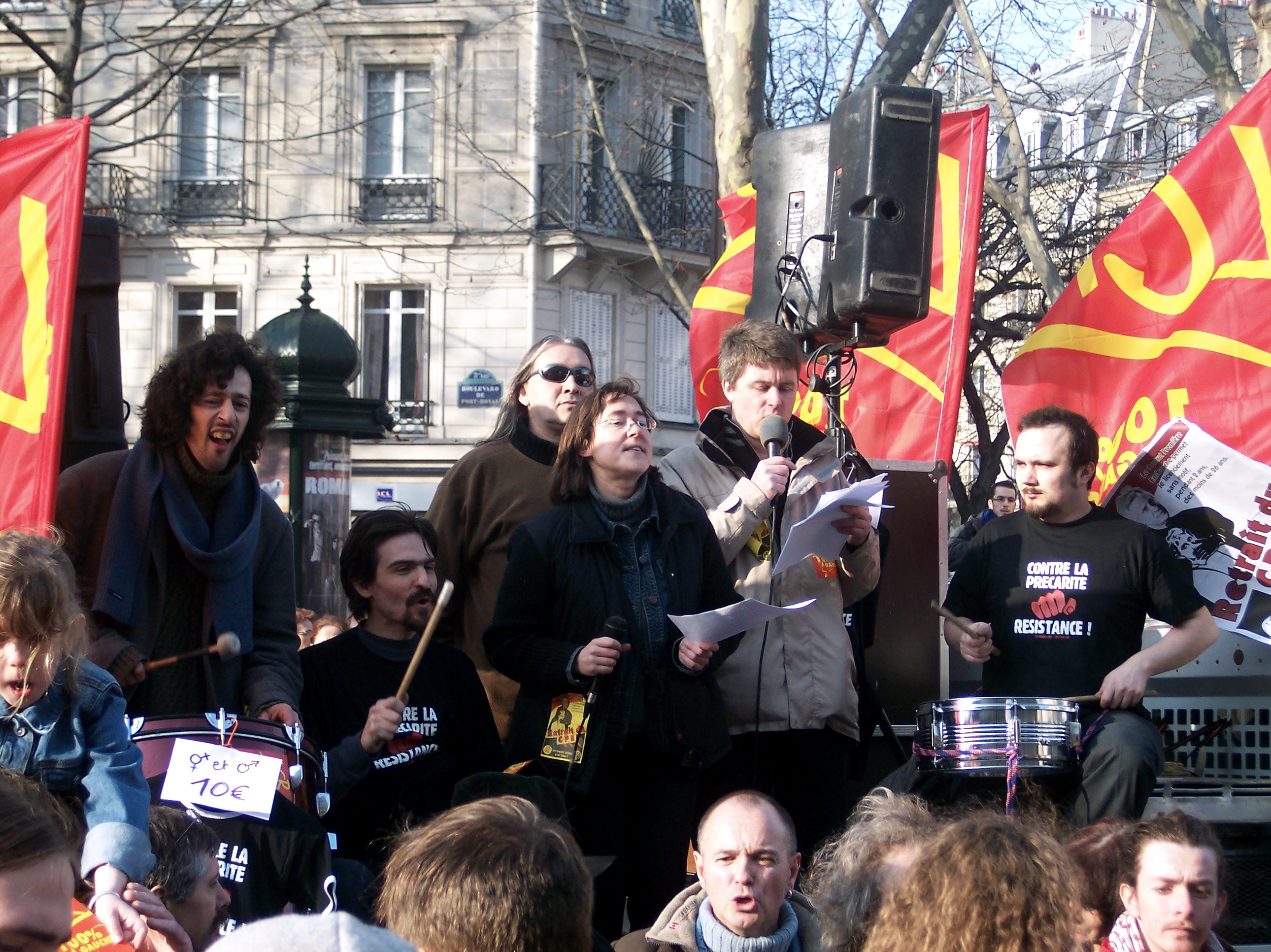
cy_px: 476
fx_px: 2789
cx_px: 636
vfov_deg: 19.4
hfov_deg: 25.7
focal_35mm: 76
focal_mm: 16
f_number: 3.8
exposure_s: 1/250
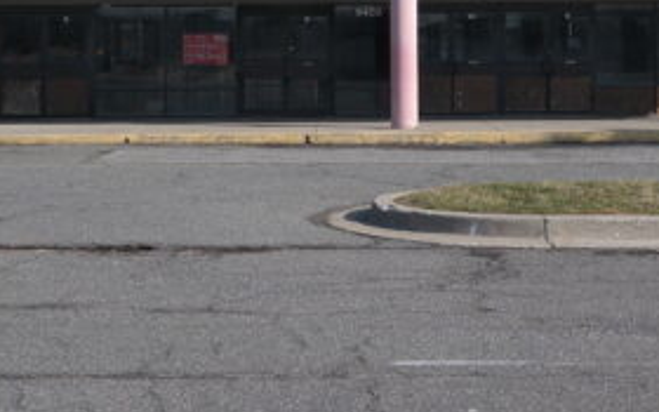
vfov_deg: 15.2
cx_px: 355
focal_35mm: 84
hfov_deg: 24.6
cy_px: -21
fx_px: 1509
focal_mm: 20
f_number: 7.1
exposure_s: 1/320
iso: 100
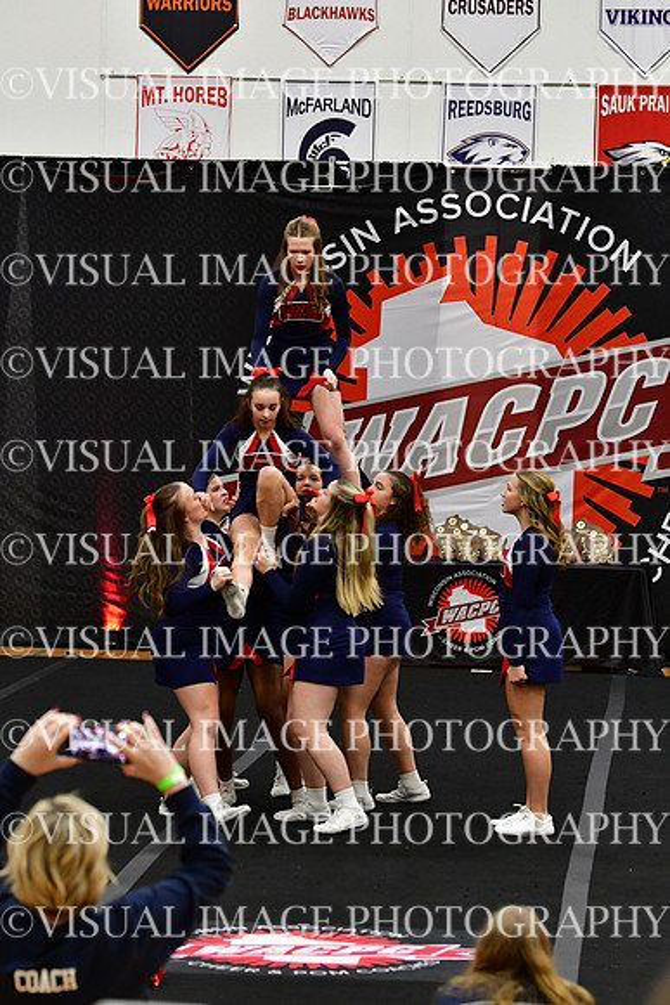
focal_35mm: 129
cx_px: 335
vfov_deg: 15.9
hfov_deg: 10.6
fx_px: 3599
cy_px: 502
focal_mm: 86
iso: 4000
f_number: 4
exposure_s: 1/500
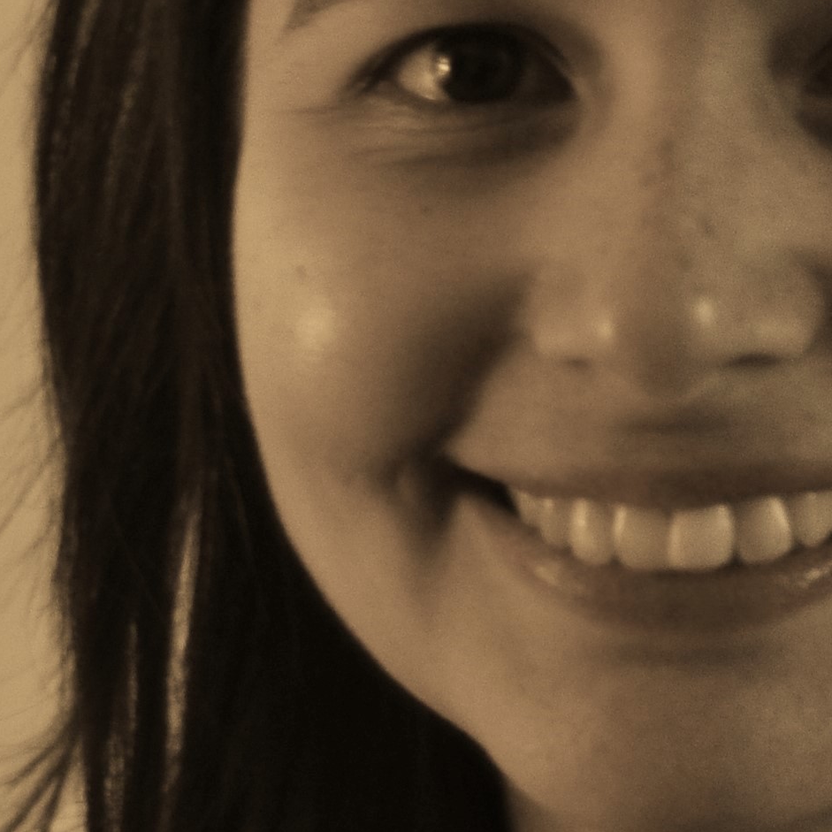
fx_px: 7886
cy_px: 282
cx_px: 1129
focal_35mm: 290
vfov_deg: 6.0
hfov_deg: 6.0
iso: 400
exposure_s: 1/50
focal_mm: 50
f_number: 1.8
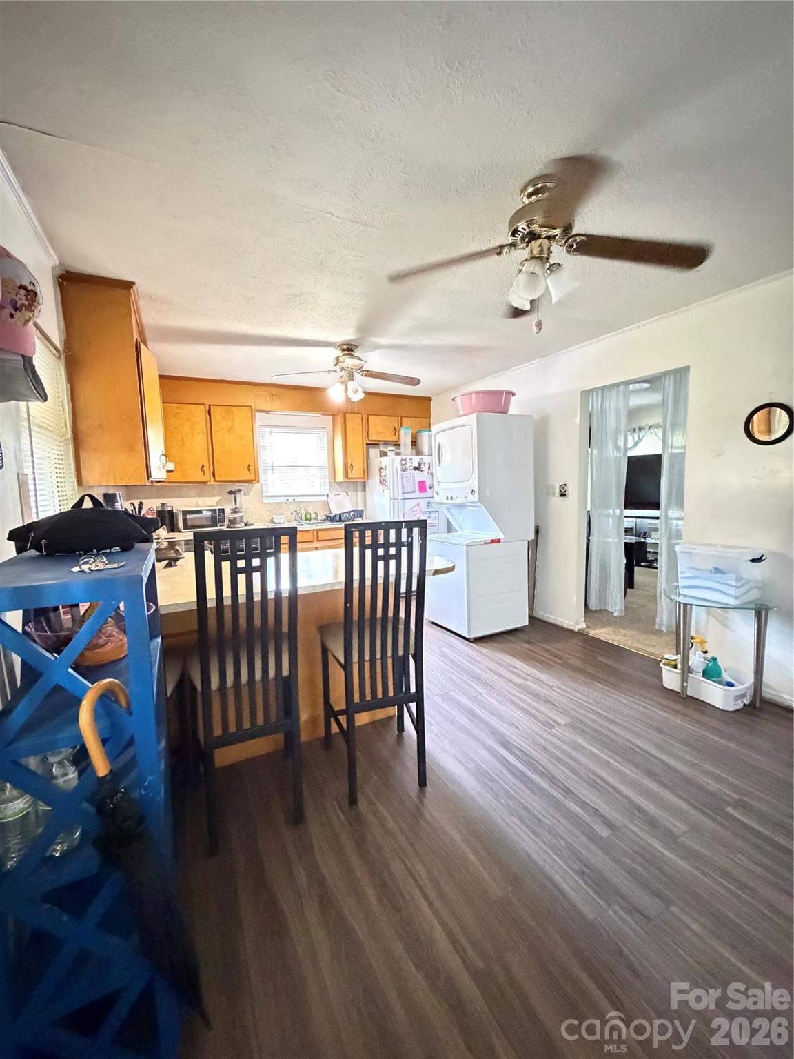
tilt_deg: -7.0
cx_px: 397
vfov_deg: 102.1
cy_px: 530
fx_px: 428
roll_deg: +1.6
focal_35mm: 14
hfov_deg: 85.7
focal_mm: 2.22
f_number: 2.2
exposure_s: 1/17
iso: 3200
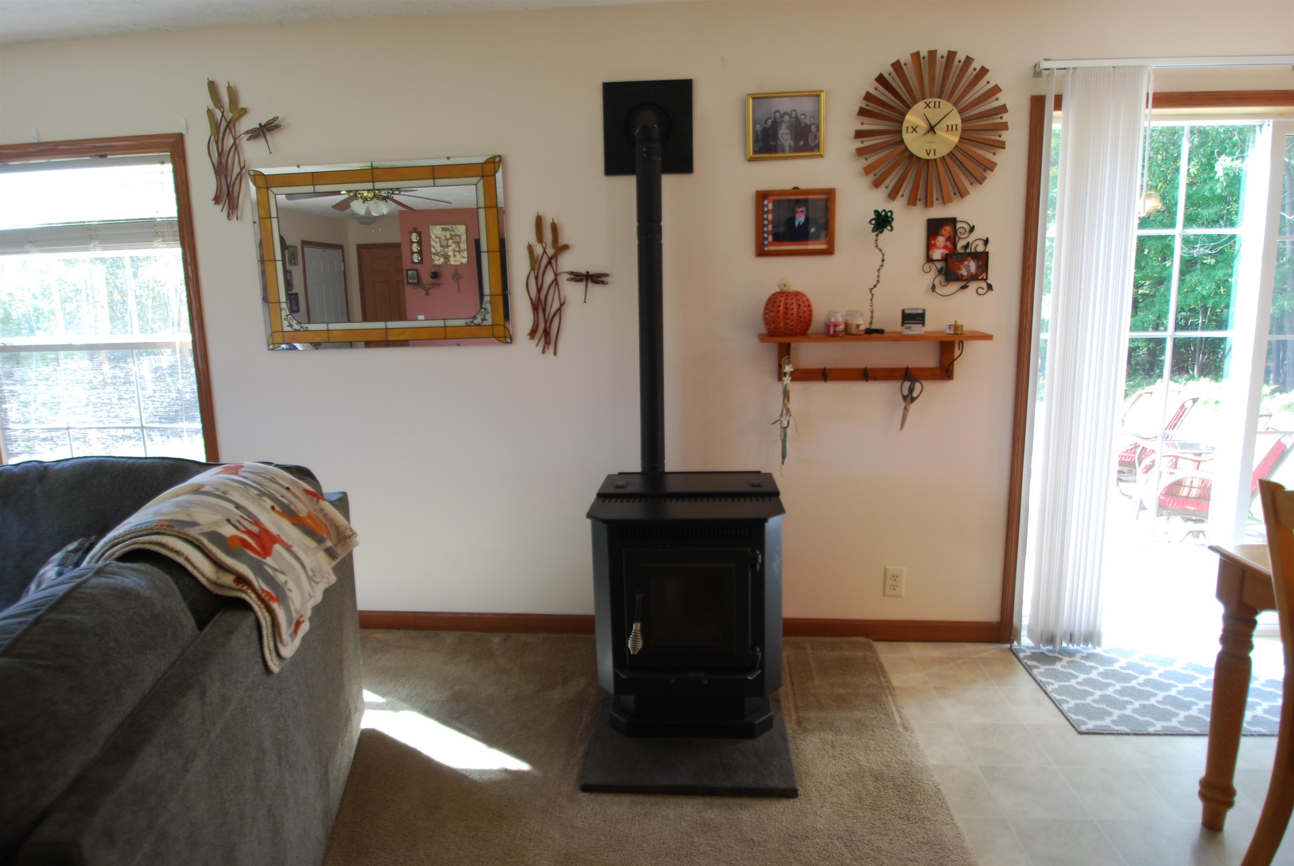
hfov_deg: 81.1
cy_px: 433
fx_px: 756
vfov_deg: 59.6
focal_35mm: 21
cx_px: 647
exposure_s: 1/50
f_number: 4
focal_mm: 14
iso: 200
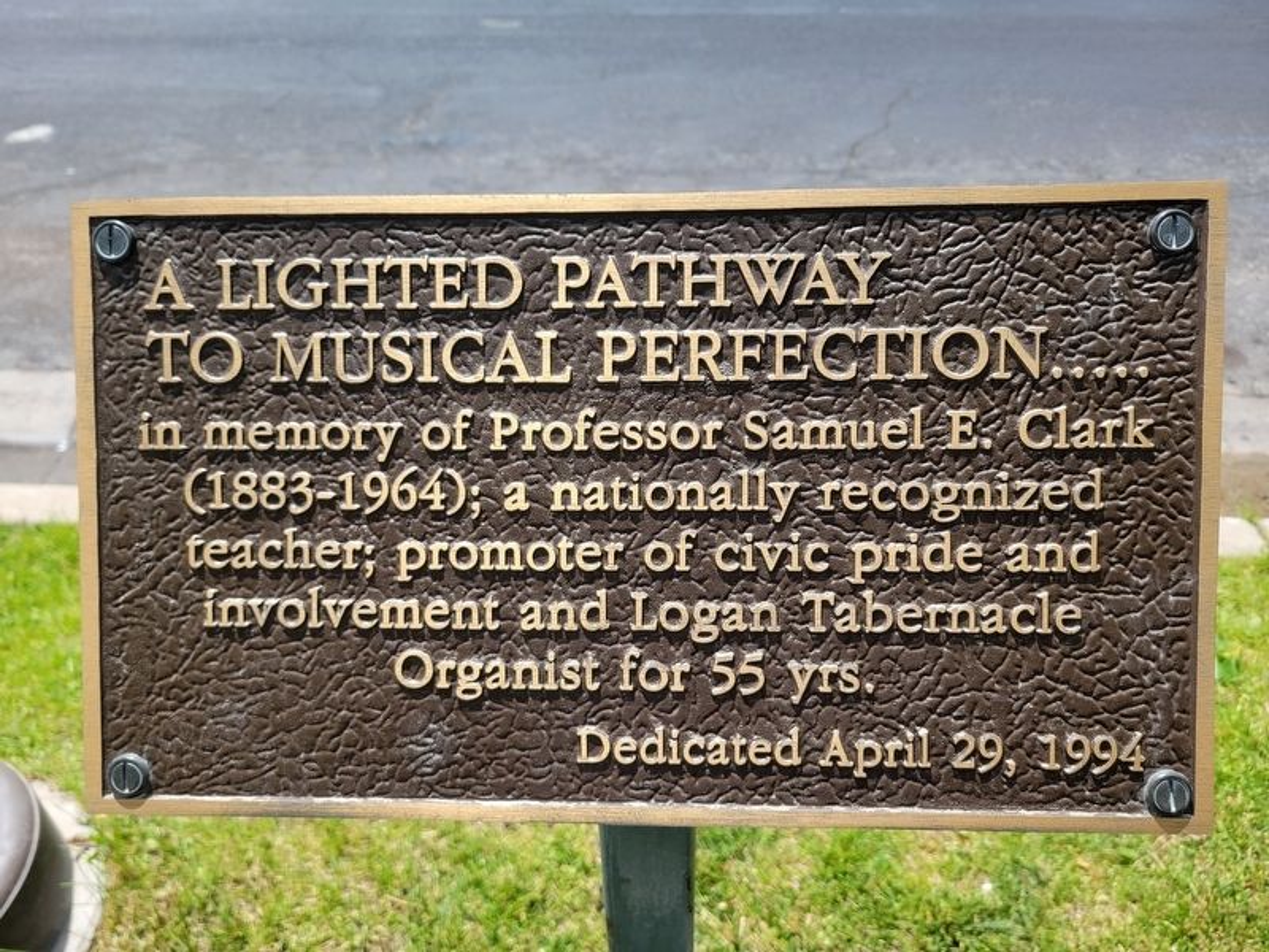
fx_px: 953
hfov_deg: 67.3
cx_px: 634
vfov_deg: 53.1
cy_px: 476
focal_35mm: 26
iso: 40
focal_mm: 5.4
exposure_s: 1/1186
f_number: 1.8
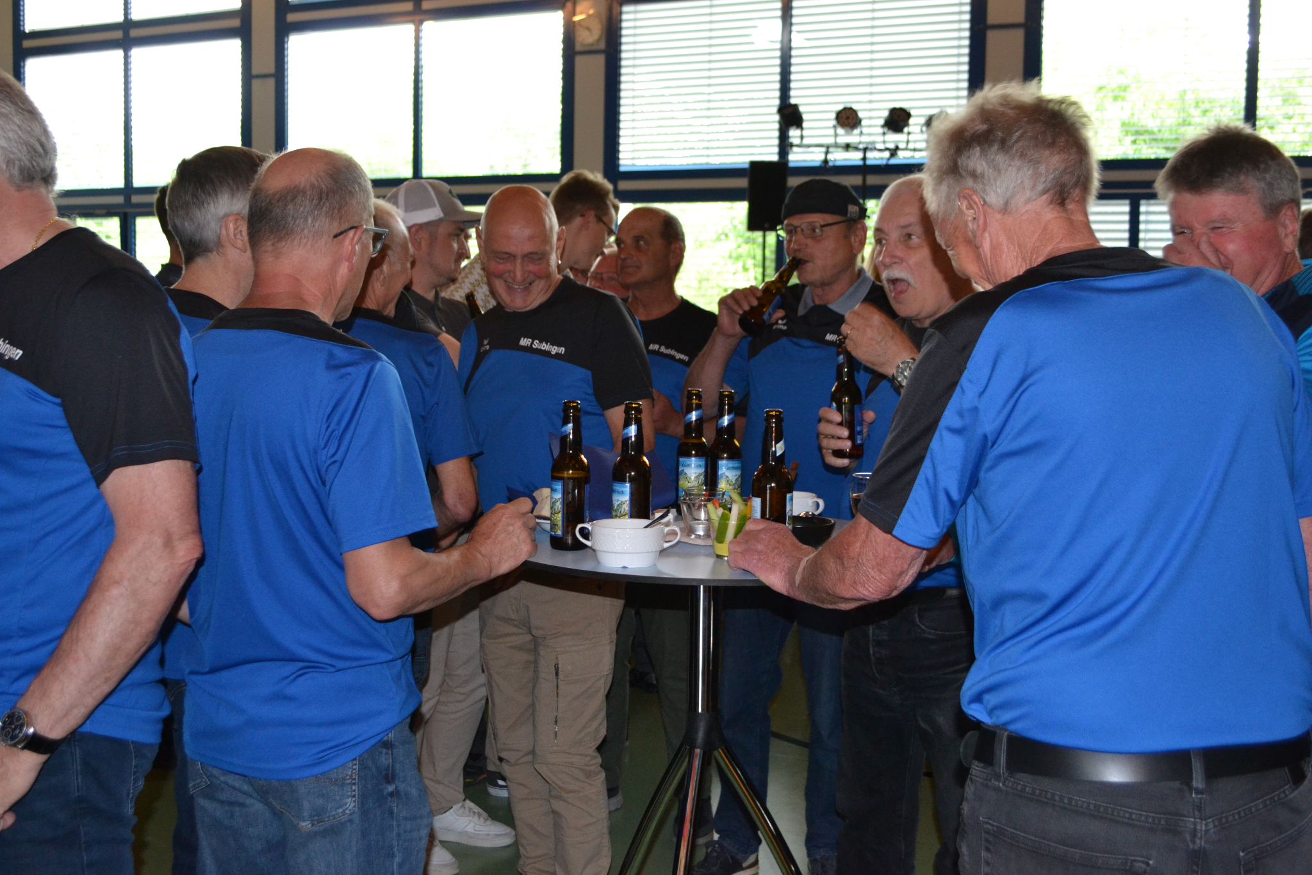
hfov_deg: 49.6
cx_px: 656
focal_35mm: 39
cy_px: 438
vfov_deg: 34.2
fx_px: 1421
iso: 1250
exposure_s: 1/60
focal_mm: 26
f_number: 4.2
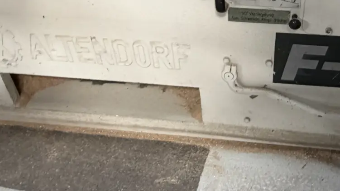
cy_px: 64
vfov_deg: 30.2
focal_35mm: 39
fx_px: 352
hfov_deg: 49.8
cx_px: 250
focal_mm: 2.22
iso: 320
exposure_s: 1/121
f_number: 2.2
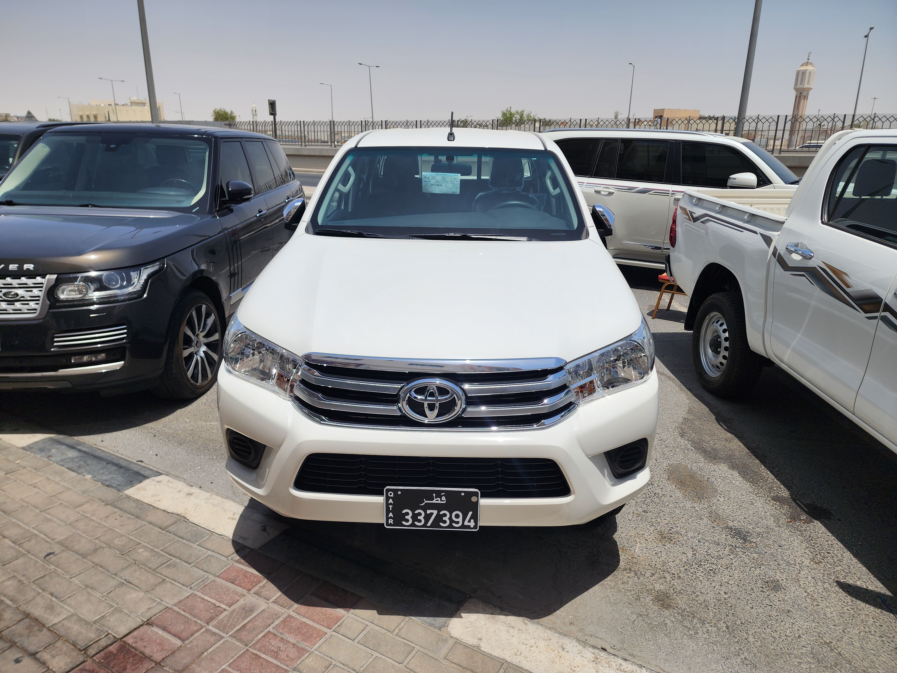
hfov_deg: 73.9
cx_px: 448
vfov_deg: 58.9
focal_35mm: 23
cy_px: 336
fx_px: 596
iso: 12
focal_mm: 6.4
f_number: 1.8
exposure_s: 1/2391
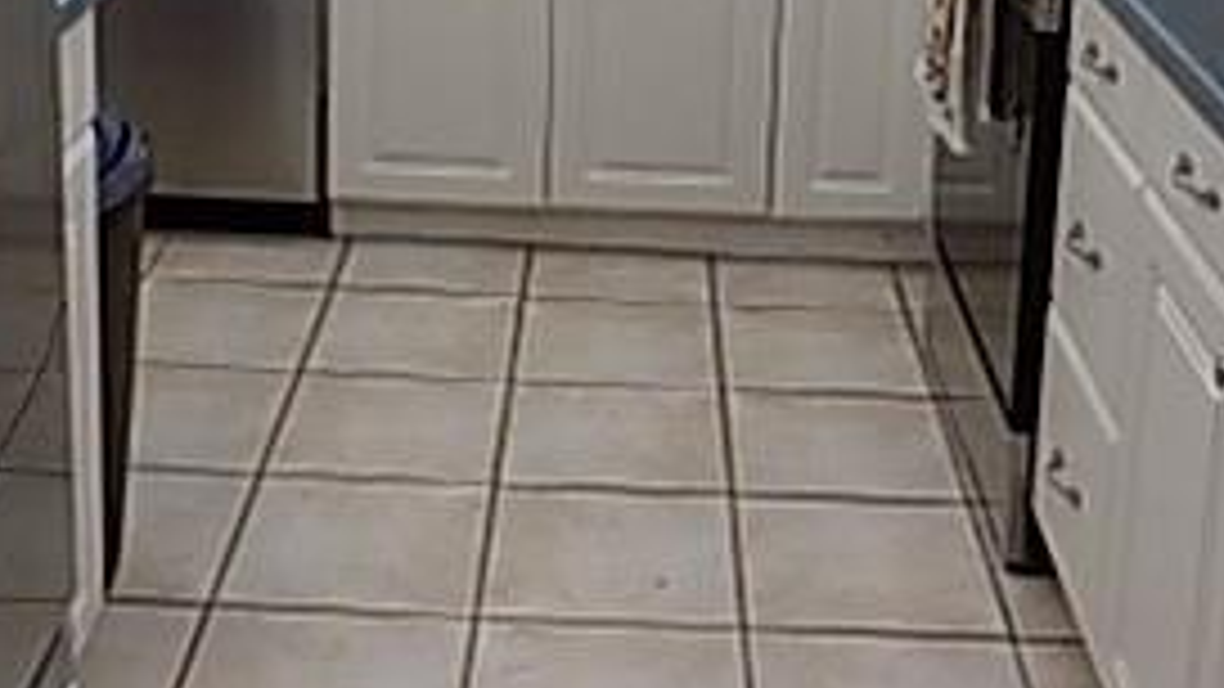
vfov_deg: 19.3
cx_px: 590
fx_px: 1915
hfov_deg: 35.4
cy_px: -130
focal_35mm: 59
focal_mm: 4
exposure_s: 1/30
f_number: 3.1
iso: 160
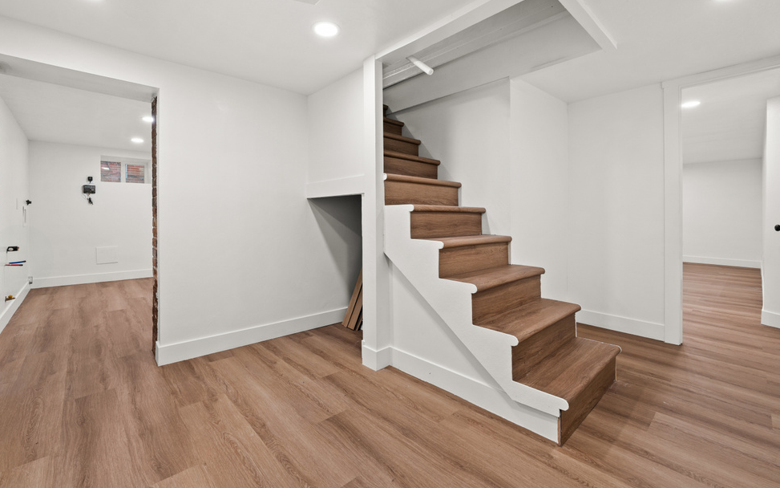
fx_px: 319
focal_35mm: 15
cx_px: 381
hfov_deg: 101.4
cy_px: 230
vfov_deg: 74.7
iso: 500
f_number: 7.1
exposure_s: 1/8
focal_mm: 14
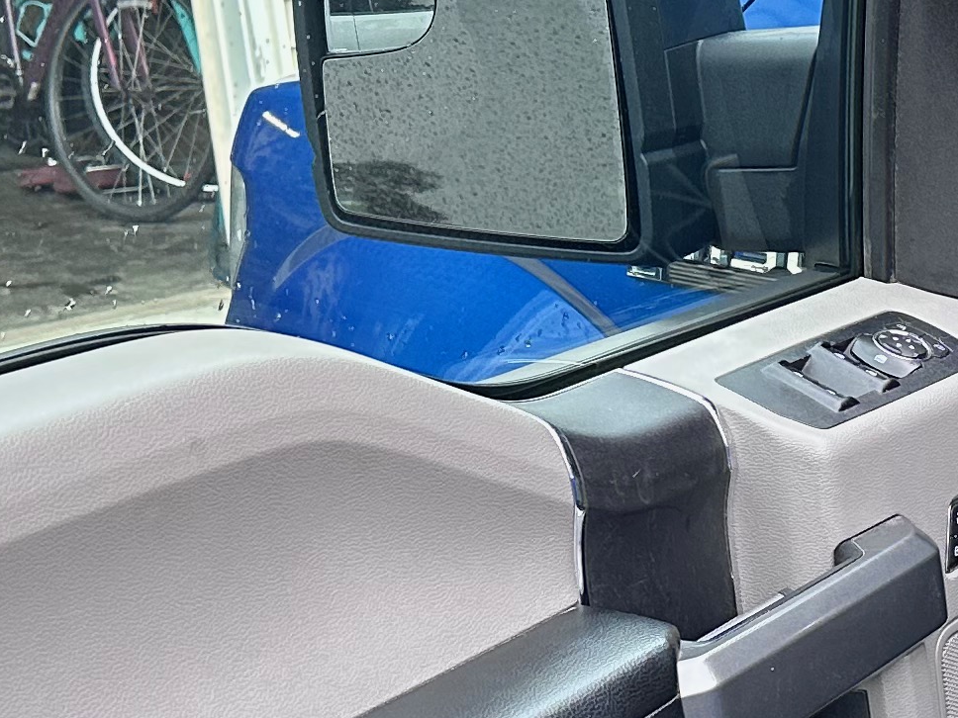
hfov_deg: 18.6
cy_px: 561
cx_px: 1147
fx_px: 2768
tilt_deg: -18.2
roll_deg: +1.8
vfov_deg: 14.7
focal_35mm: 100
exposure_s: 1/121
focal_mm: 6.86
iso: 160
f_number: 1.78
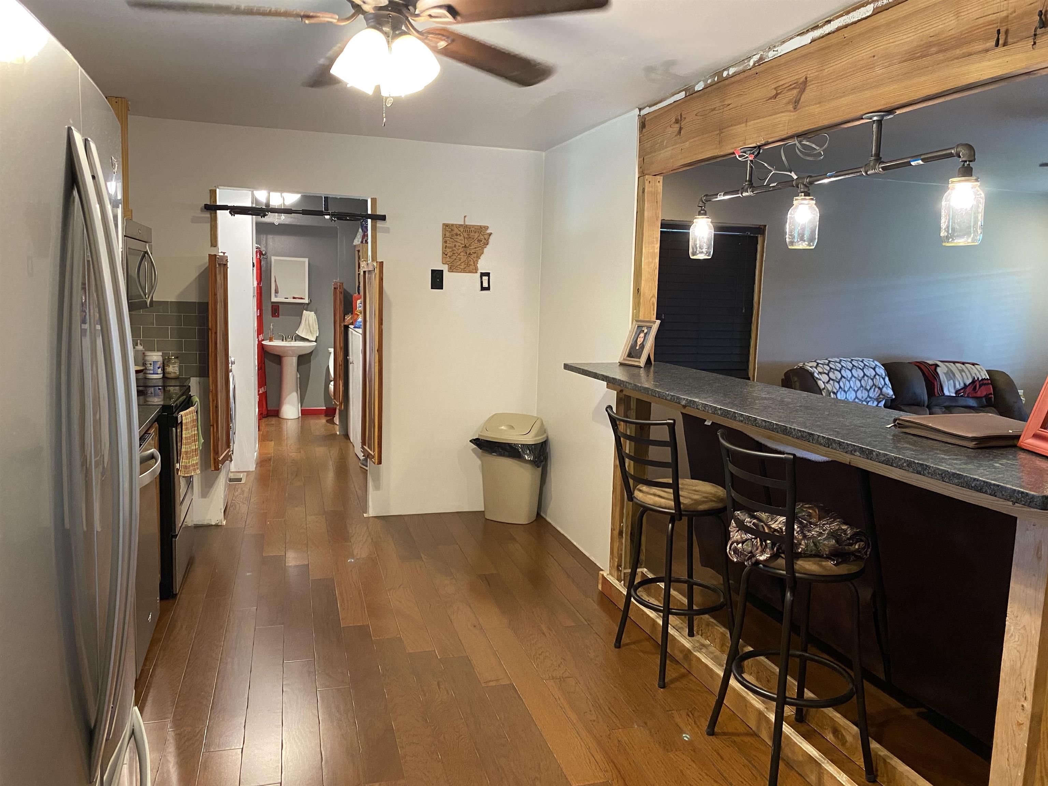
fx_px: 787
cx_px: 524
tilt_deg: -7.1
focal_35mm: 26
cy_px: 393
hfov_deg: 67.3
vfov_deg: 53.1
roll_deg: -1.6
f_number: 1.8
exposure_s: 1/60
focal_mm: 4.25
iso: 400
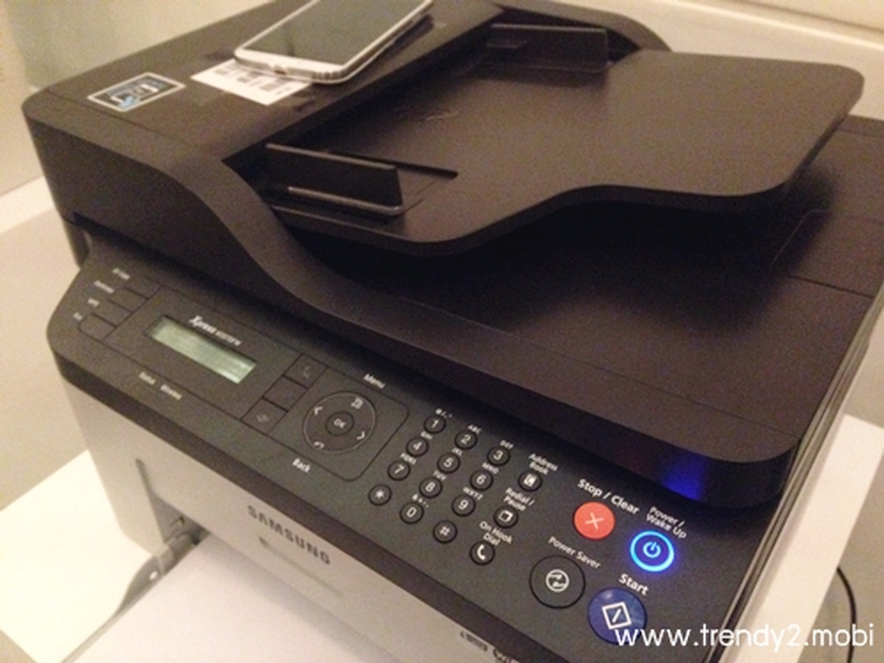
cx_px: 442
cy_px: 332
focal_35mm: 33
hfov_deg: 55.4
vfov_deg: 42.9
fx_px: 843
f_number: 2.4
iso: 800
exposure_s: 1/15
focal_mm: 4.12
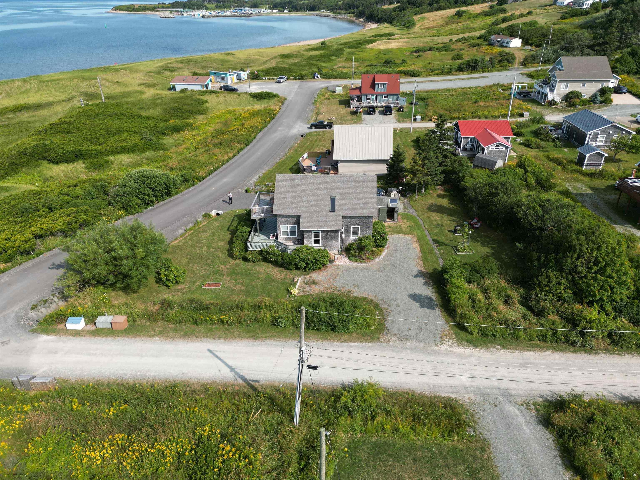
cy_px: 240
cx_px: 320
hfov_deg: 71.6
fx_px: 444
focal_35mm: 24
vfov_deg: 56.8
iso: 120
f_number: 1.7
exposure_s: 1/2500
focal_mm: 6.72
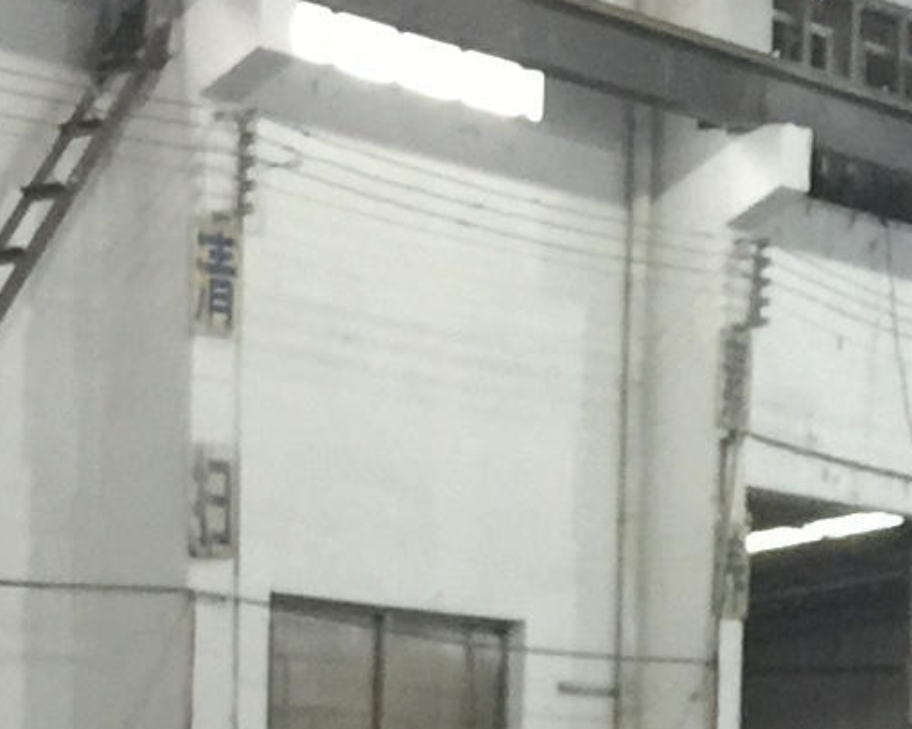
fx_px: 4911
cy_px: 1331
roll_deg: -1.3
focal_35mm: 182
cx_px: -70
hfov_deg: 10.5
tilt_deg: -4.1
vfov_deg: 8.2
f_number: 2.2
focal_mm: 4.15
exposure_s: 1/8
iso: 100
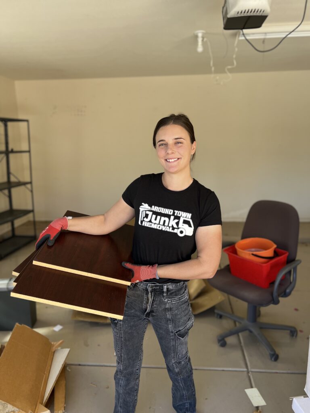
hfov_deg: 53.1
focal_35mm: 26
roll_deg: +1.0
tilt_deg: -11.3
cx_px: 155
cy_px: 206
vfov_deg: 67.3
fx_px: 310
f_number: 1.5
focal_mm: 5.7
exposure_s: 1/250
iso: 40
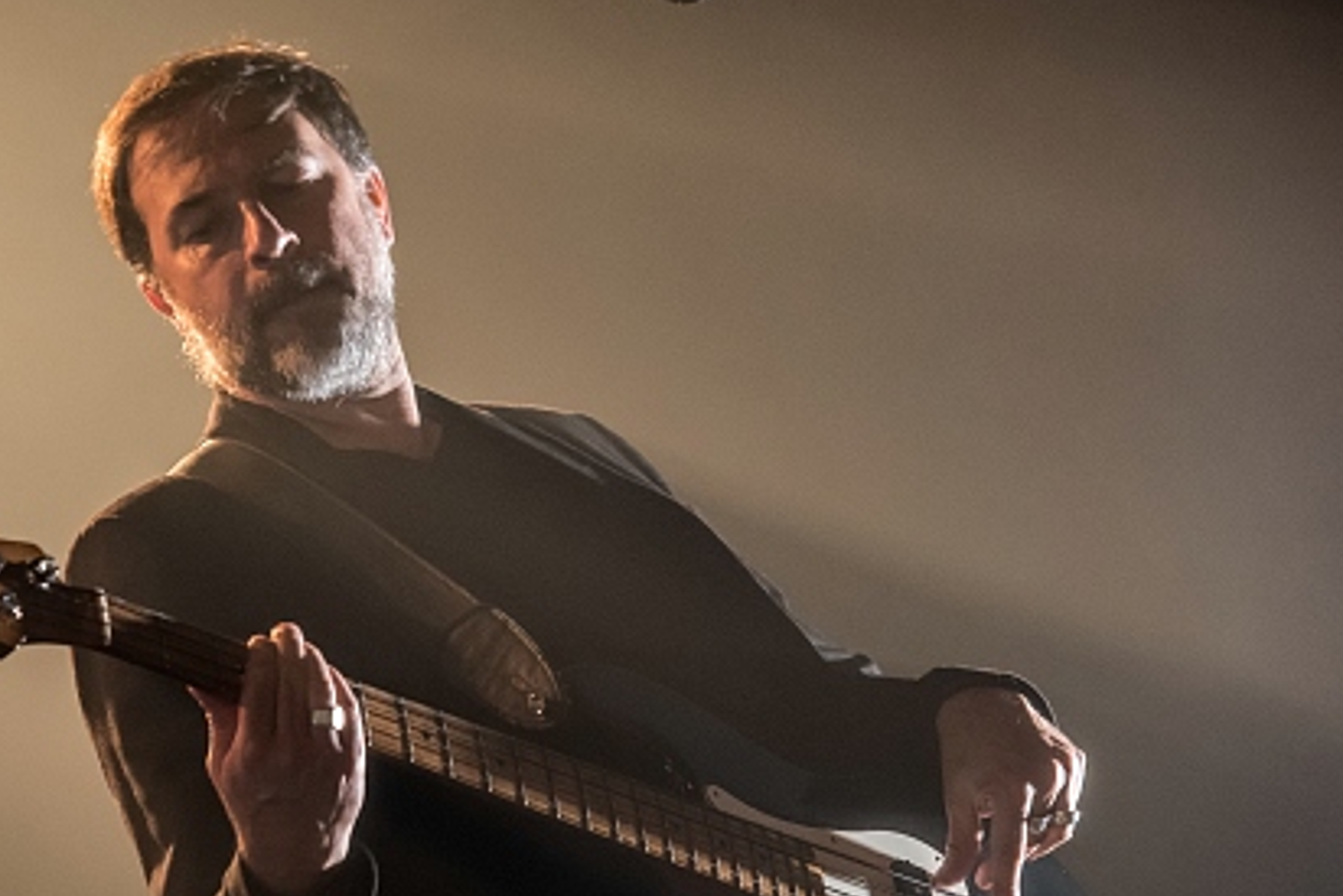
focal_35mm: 262
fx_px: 9777
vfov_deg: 5.2
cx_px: 323
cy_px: 441
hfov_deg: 7.8
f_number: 4.5
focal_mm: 150
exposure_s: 1/80
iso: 2500
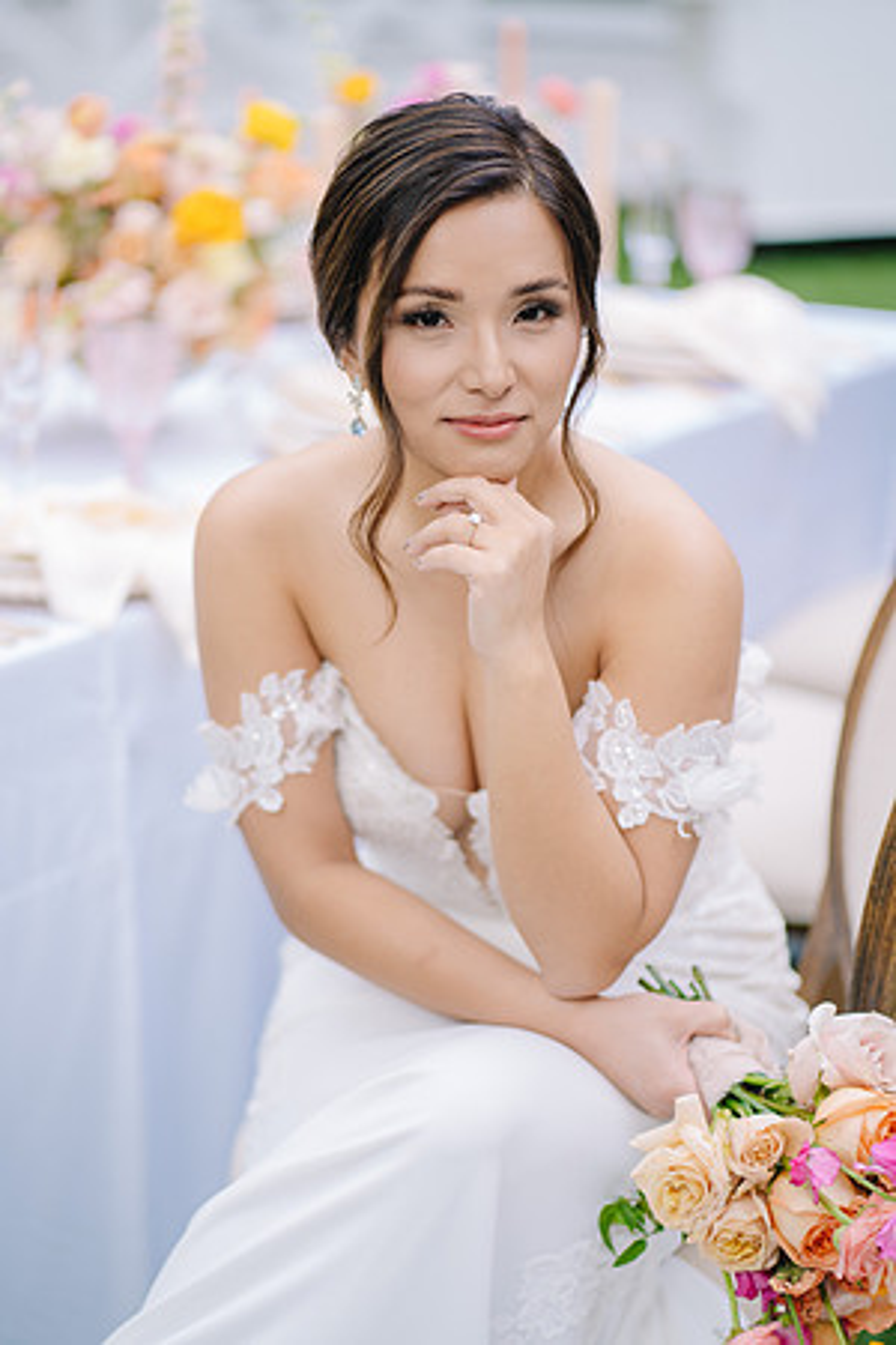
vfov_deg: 23.9
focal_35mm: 85
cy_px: 672
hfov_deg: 16.1
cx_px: 448
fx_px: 3173
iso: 50
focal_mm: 85
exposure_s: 1/160
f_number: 2
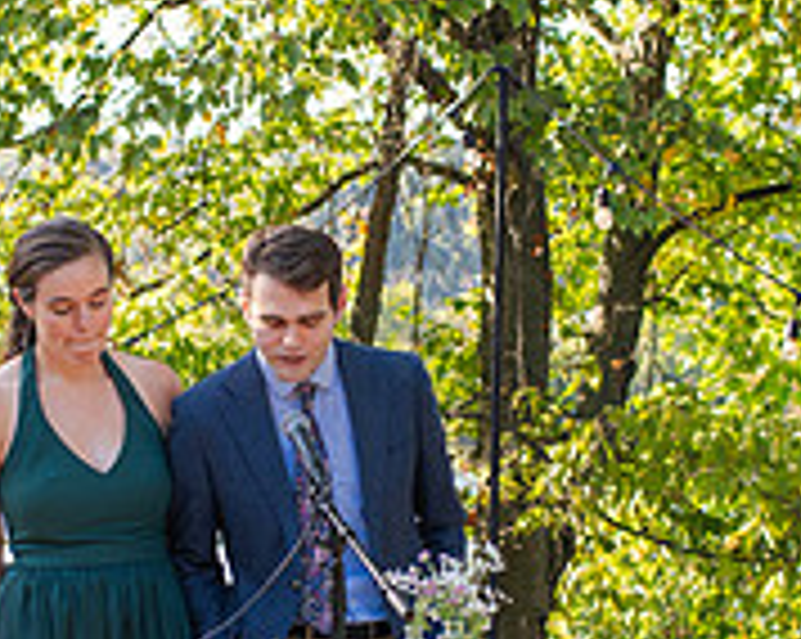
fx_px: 2771
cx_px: 231
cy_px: 551
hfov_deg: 16.4
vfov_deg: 13.1
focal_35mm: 117
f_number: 3.5
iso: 640
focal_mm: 35
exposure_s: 1/1250
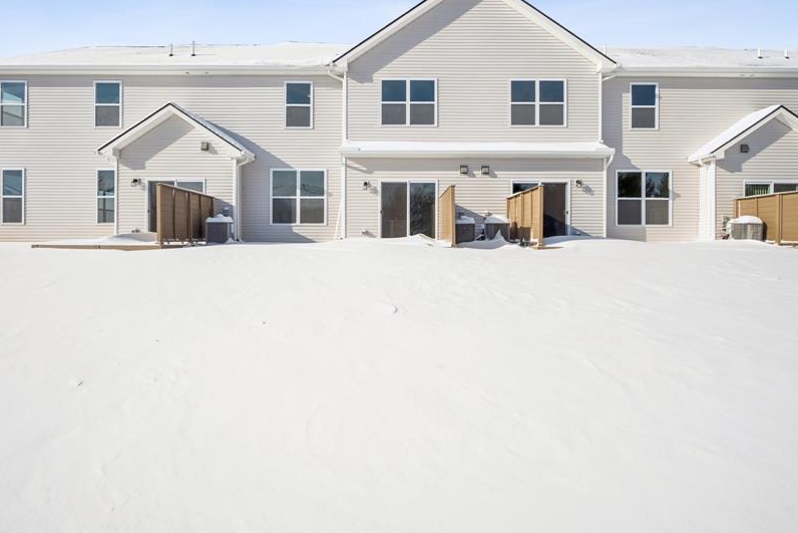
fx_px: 399
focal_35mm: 18
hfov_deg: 90.0
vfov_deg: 67.2
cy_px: 239
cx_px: 398
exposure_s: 1/100
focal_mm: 14
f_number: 9
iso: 50
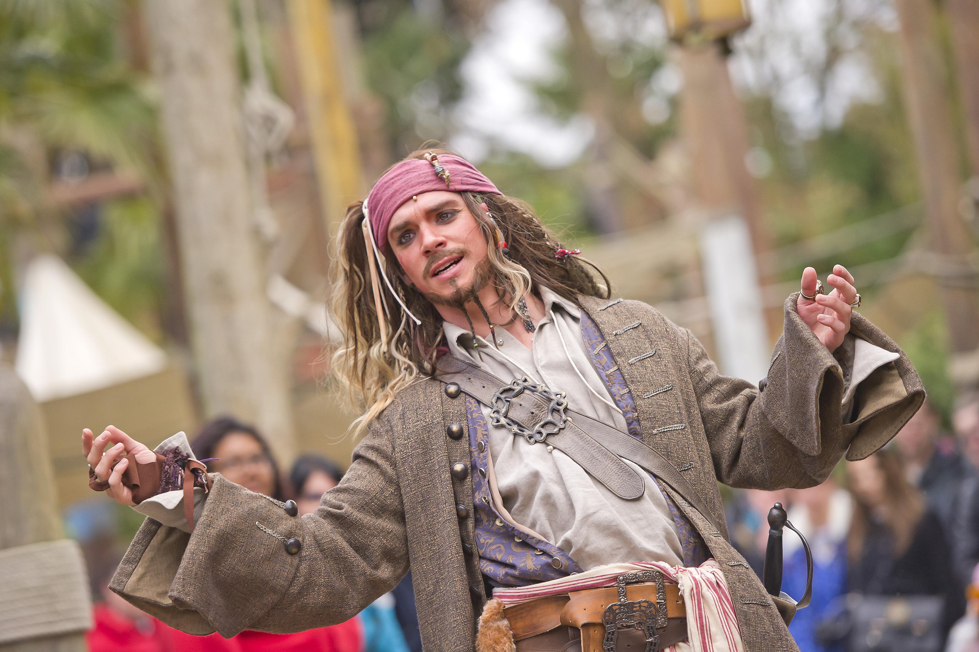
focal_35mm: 145
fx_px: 3941
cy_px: 326
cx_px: 490
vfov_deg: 9.5
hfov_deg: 14.2
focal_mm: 145
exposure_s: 1/3200
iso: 1600
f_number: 2.8
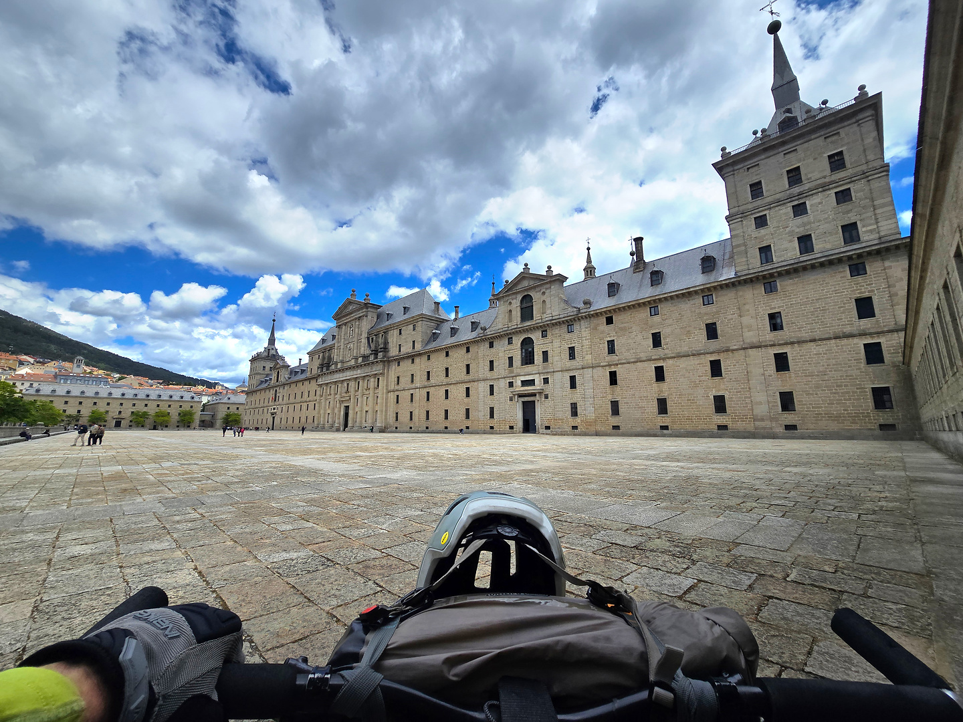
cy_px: 361
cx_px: 482
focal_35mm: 13
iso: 50
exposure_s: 1/3707
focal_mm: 2.2
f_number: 2.2
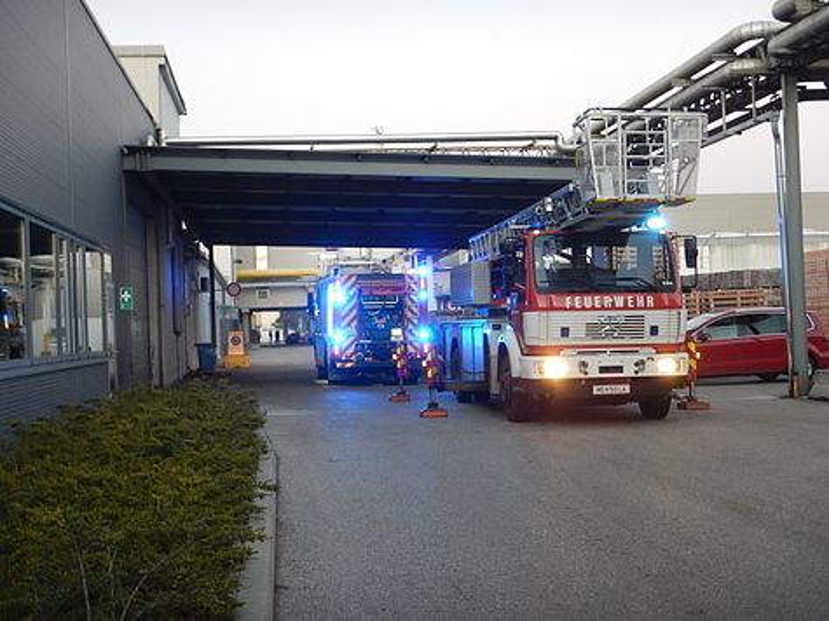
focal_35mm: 48
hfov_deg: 39.7
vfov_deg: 30.3
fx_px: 1149
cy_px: 310
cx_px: 414
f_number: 4.3
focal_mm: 8.5
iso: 400
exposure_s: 1/13
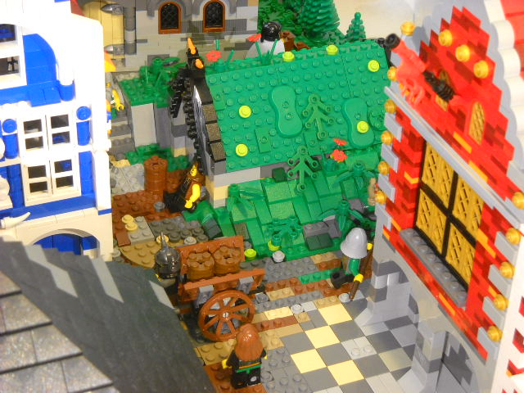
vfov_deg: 19.1
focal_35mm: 77
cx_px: 262
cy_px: 196
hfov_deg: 25.3
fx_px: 1166
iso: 400
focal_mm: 12.71
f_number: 4.4
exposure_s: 1/24
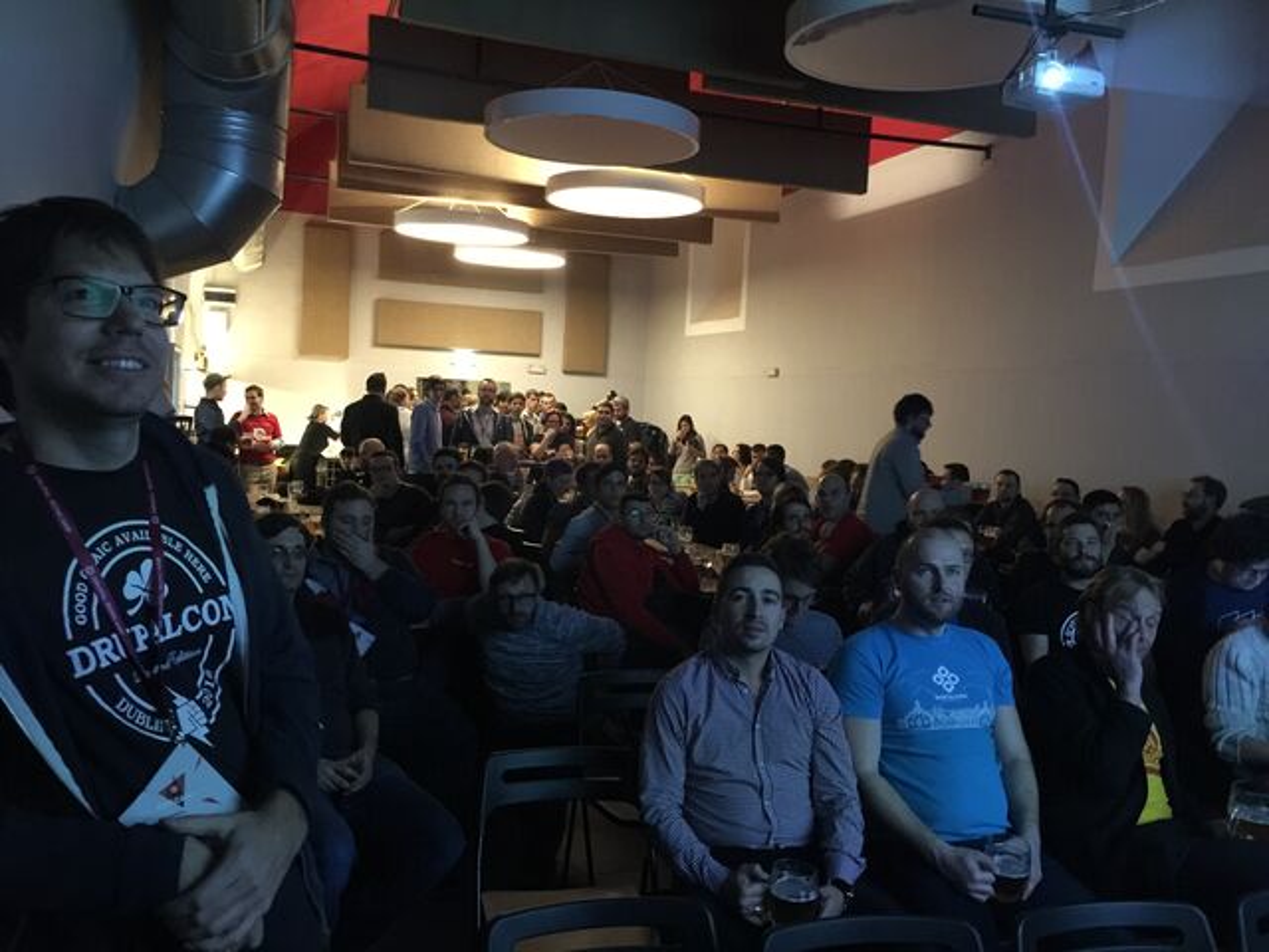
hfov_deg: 61.7
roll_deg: -3.4
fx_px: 1063
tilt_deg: -2.9
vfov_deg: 48.2
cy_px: 476
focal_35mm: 29
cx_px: 634
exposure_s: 1/8
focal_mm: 4.15
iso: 200
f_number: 2.2
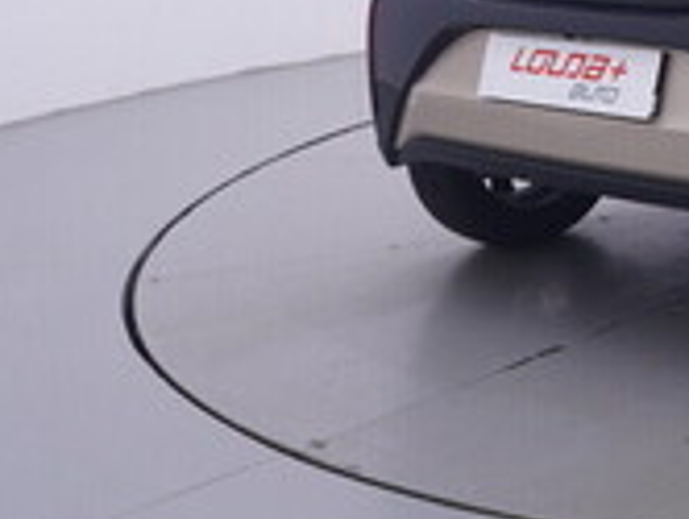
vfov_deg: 19.3
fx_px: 1427
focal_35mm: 72
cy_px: -118
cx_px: 1052
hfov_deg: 22.1
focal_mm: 15
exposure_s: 1/80
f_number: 5
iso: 200
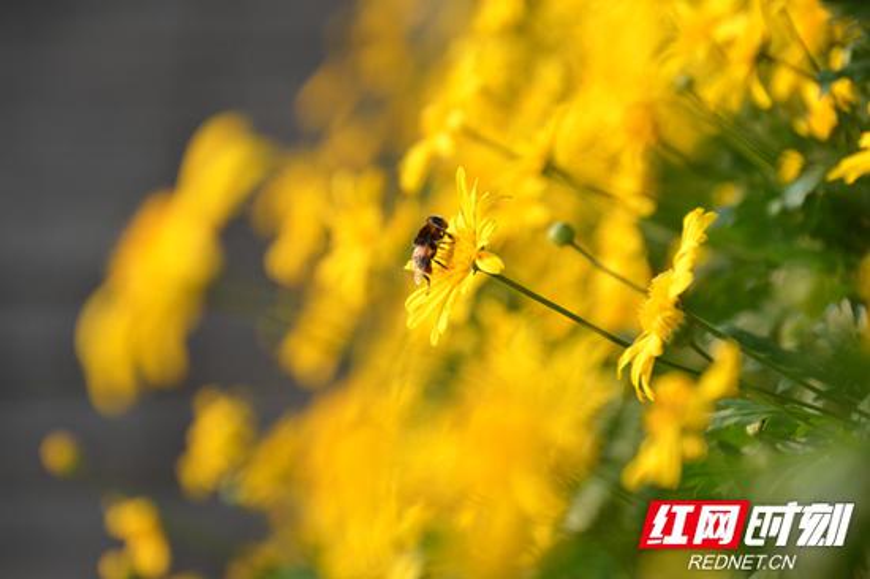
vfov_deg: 4.6
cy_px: 290
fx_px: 7245
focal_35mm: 300
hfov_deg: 6.9
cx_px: 435
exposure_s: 1/320
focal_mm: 200
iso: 640
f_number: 6.3
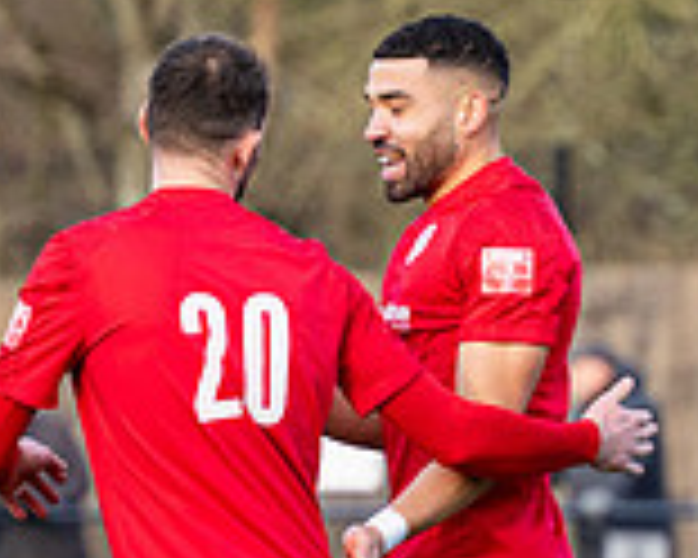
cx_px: 953
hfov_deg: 1.7
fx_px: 23282
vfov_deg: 1.4
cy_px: 686
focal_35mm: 1127
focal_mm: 195
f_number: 4
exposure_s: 1/1000
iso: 400
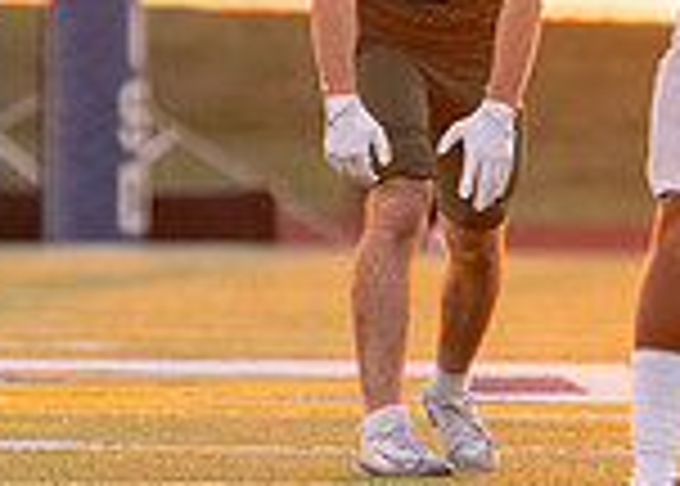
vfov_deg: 1.2
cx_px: -434
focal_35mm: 1227
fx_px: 23707
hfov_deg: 1.6
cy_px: -108
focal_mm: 200
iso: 640
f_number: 2.8
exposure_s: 1/1250
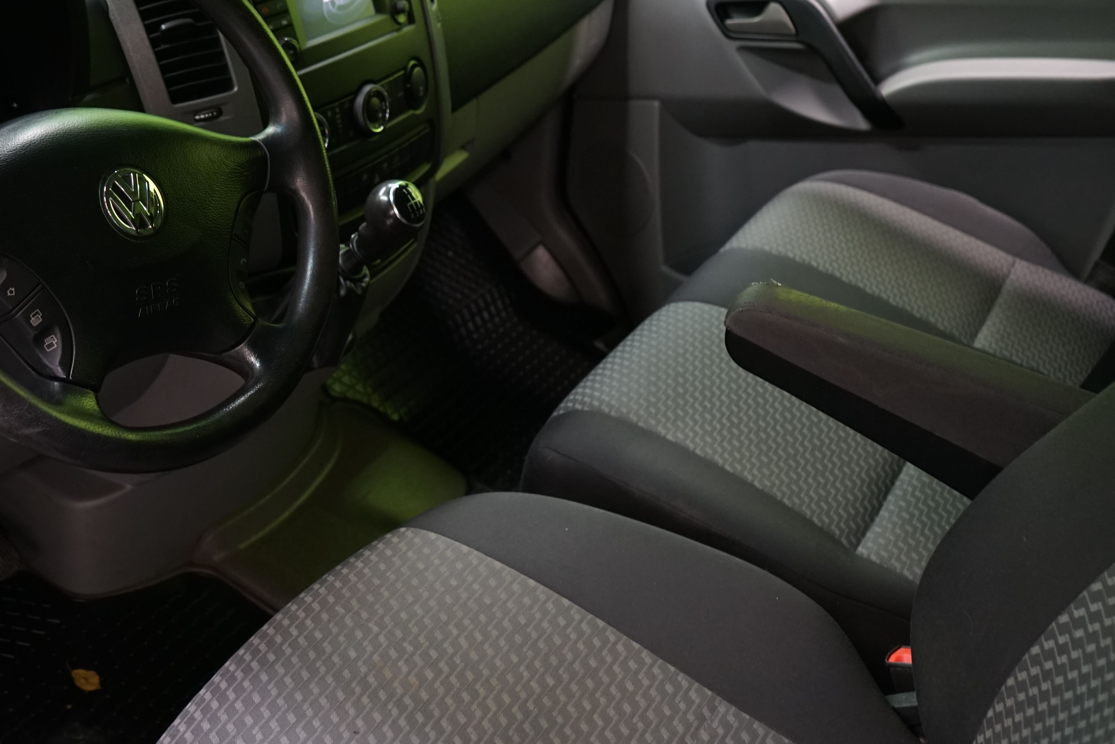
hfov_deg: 44.7
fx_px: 1332
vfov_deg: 31.0
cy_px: 253
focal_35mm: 43
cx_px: 364
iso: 1250
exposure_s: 1/20
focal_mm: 30
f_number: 5
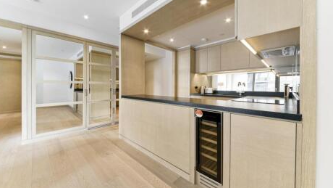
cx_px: 164
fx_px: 115
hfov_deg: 110.8
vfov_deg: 78.0
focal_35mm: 13
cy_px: 80
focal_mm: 12
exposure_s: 1/1.43
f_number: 13
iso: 200
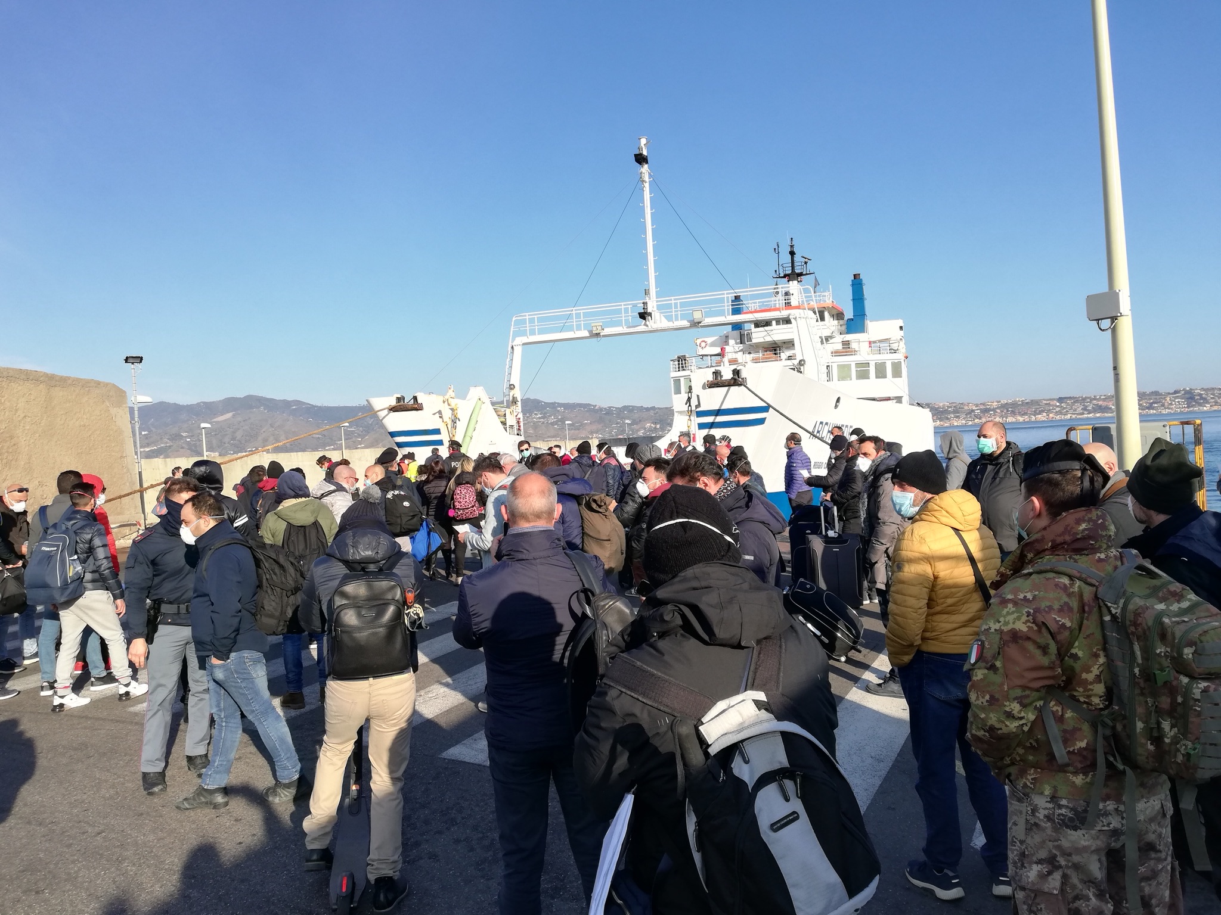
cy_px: 458
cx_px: 610
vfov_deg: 53.1
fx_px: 917
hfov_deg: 67.3
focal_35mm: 26
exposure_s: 1/929
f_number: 2.2
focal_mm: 3.81
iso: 50
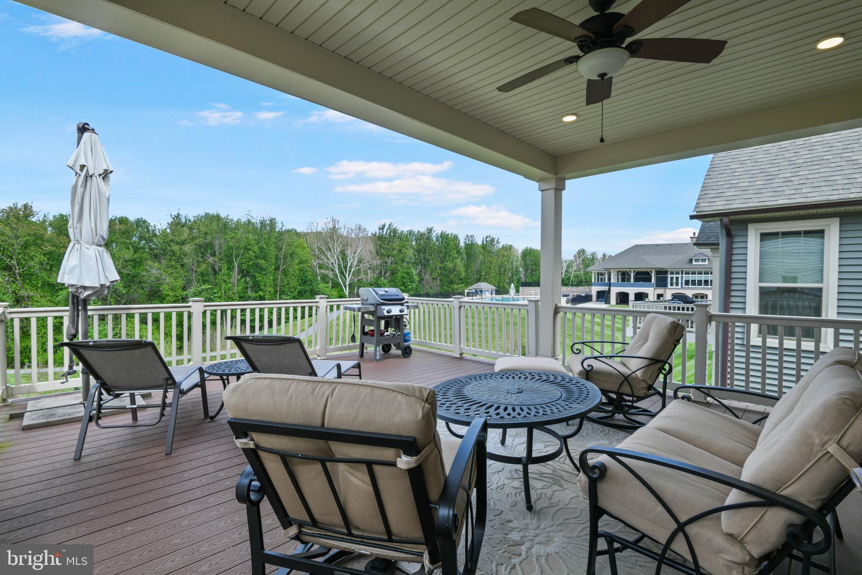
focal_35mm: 16
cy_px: 288
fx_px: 383
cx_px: 431
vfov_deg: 73.7
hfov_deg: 96.7
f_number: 14
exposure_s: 1/25
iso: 100
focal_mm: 16
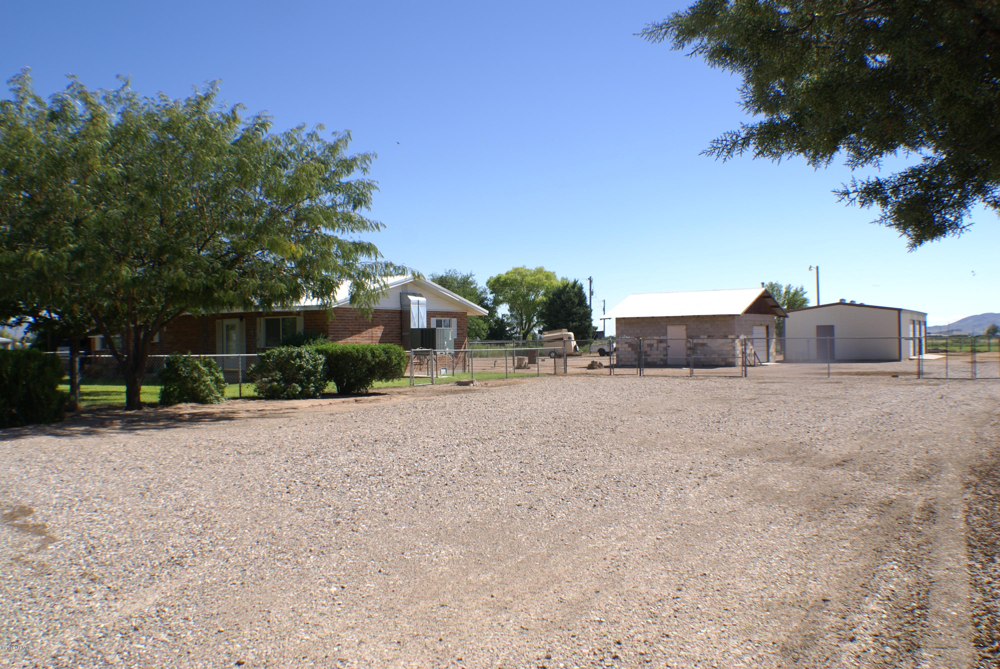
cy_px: 334
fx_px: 1085
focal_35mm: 39
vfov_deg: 34.3
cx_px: 500
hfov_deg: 49.5
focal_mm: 26
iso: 100
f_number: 10
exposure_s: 1/100
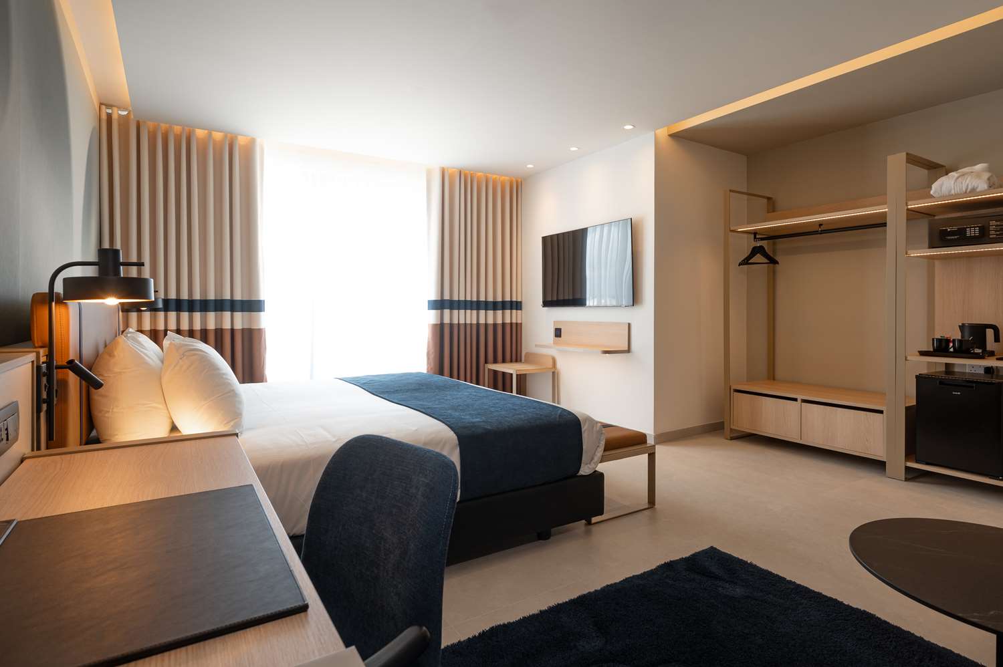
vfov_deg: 67.3
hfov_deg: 90.0
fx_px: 501
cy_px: 334
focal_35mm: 18
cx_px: 502
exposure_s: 1/10
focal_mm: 18
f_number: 9
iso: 100
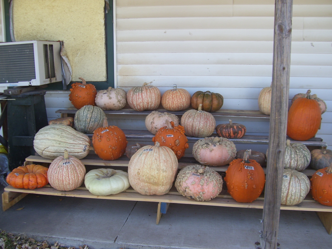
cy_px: 124
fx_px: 345
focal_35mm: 36
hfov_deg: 51.4
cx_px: 166
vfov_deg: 39.7
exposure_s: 1/250
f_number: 2.7
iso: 80
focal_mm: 6
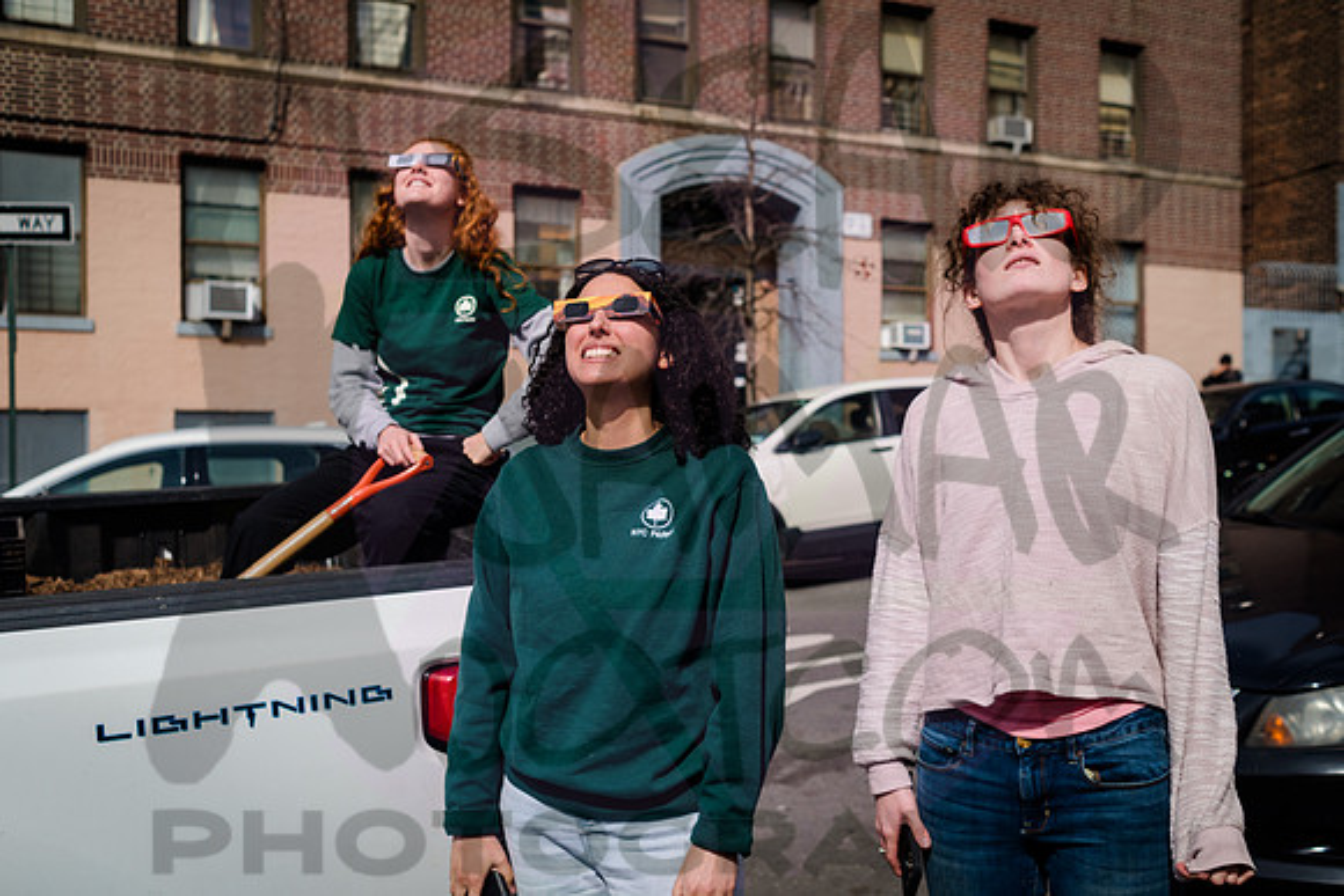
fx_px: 1346
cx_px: 661
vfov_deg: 36.8
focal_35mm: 36
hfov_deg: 53.1
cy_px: 448
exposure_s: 1/250
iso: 250
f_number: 4
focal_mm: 35
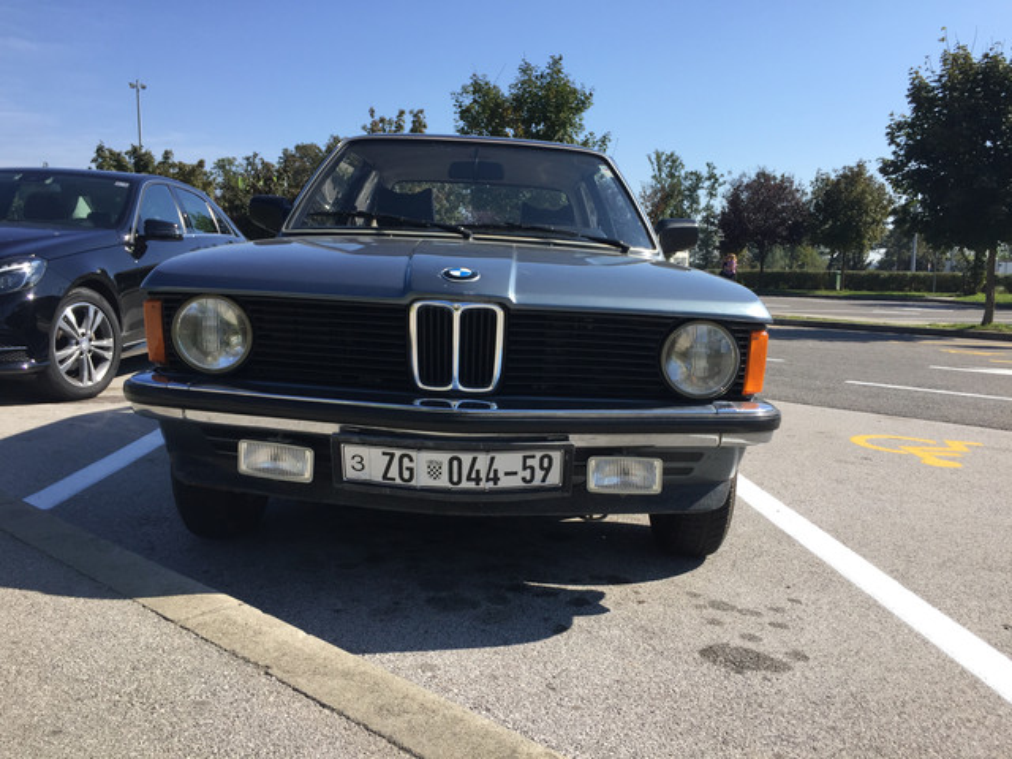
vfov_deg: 48.2
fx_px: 848
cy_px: 380
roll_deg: -1.3
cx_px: 506
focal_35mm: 29
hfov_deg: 61.7
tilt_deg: -6.4
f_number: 2.2
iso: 32
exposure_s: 1/1319
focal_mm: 4.15
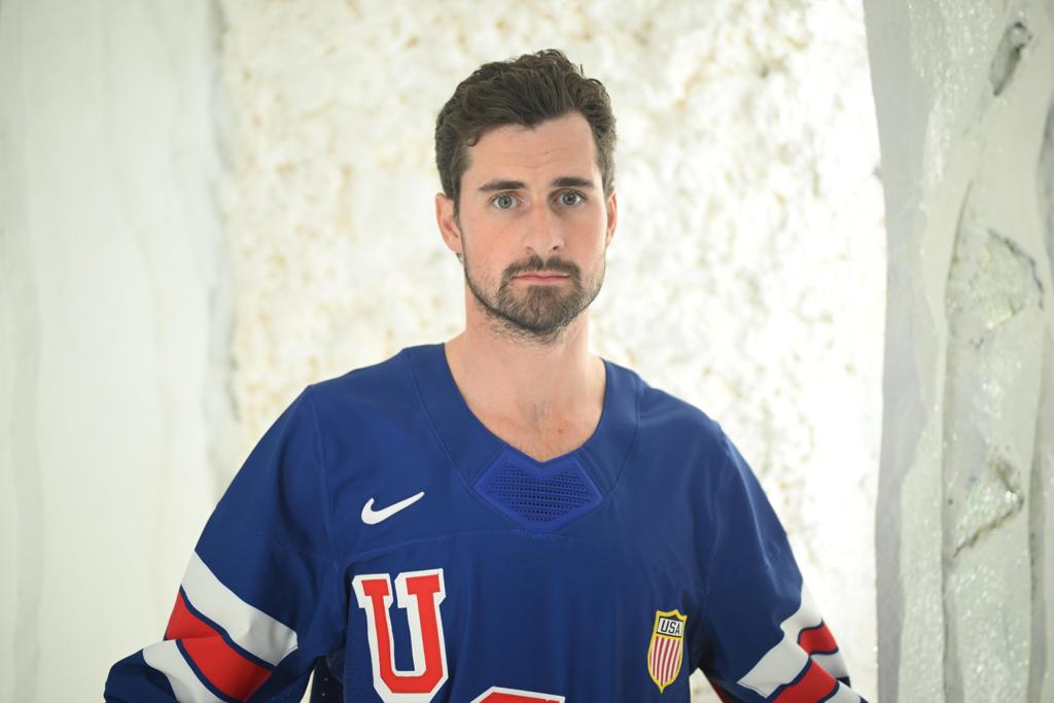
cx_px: 527
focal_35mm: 50
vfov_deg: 27.0
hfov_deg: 39.6
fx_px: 1464
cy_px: 352
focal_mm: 50
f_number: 2
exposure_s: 1/500
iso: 1600
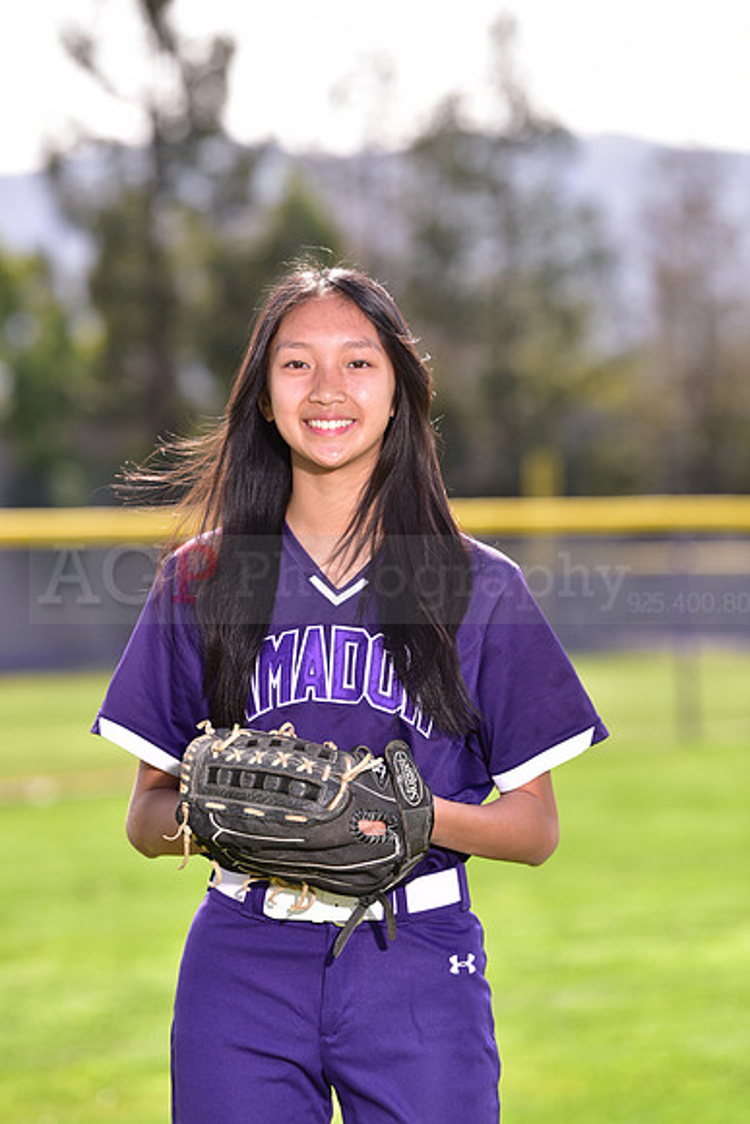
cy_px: 562
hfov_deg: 7.6
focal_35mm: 180
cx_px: 375
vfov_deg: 11.4
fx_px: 5621
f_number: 4.5
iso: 80
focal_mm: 180
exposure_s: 1/250
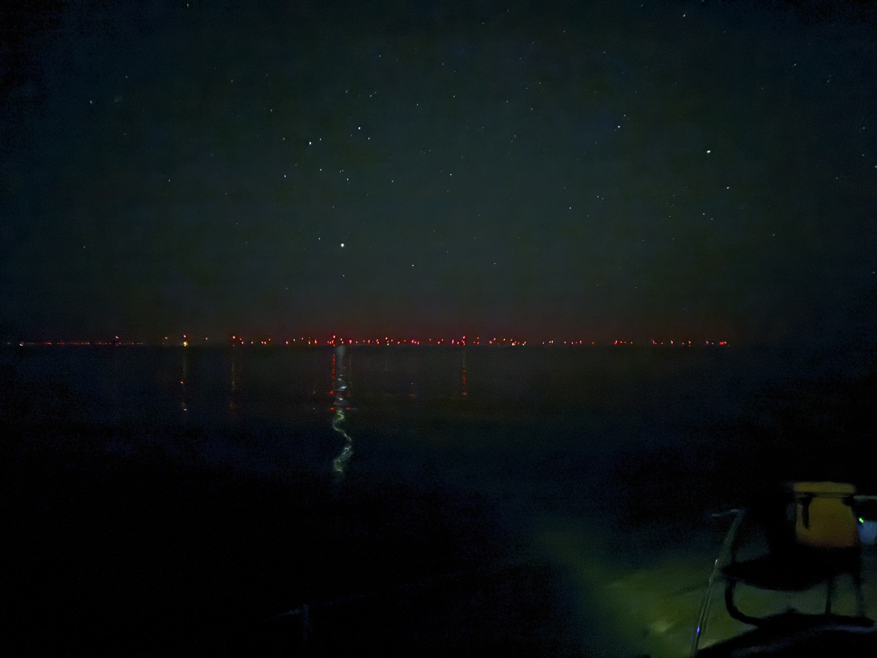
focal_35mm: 24
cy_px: 329
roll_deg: +0.1
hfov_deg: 71.6
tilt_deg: +3.4
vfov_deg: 56.8
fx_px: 608
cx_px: 438
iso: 32000
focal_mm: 6.76
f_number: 1.78
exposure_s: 1/2
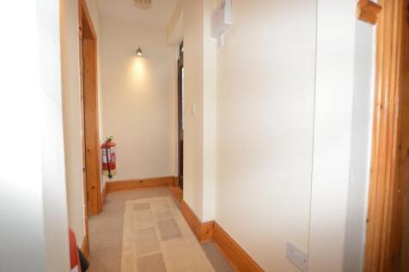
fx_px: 196
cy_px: 136
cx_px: 204
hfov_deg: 92.5
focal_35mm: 17
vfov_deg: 69.6
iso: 720
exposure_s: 1/60
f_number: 4
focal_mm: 11.5
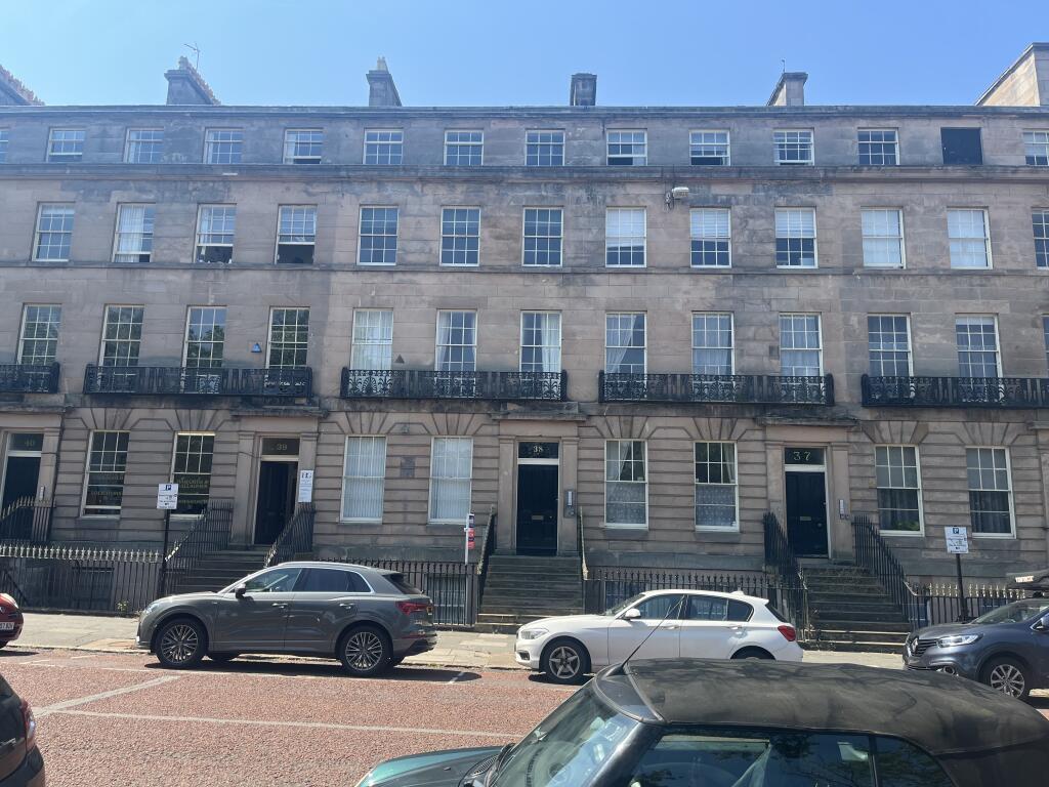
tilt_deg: +10.5
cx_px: 524
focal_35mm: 26
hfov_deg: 67.3
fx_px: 788
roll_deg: -1.6
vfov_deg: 53.1
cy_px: 394
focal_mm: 5.1
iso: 50
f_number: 1.6
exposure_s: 1/1238
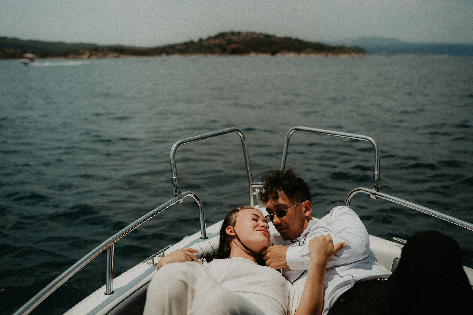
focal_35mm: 35
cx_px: 236
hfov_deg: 54.4
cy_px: 158
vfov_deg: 37.9
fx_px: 460
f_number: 2.2
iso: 100
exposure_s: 1/4000
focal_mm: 35
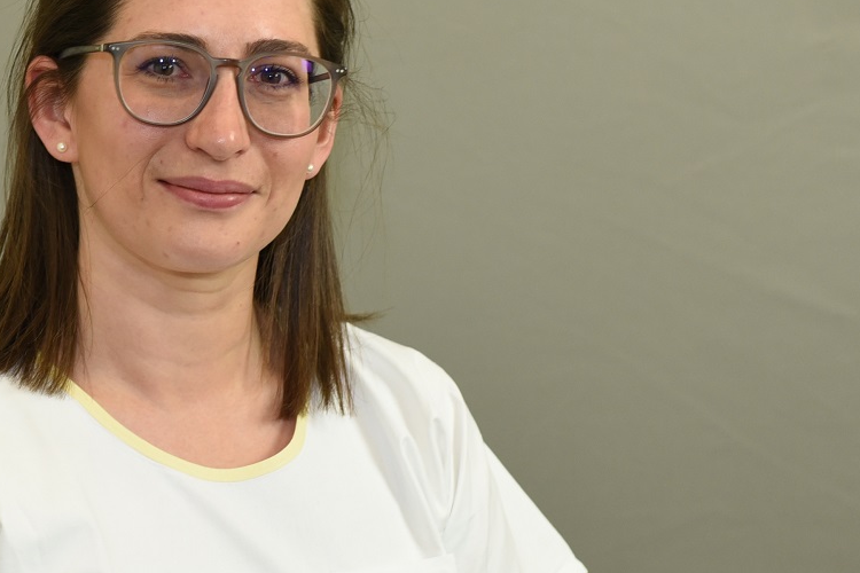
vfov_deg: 12.3
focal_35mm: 111
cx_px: 193
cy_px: 286
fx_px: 2651
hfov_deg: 18.3
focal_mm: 70
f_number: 5
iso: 1000
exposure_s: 1/200
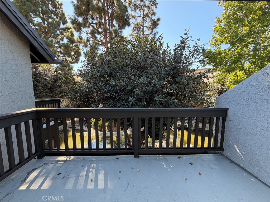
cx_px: 135
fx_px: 109
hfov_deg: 102.1
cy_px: 101
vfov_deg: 85.7
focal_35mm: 14
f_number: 2.2
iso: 64
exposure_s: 1/121
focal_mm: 2.22
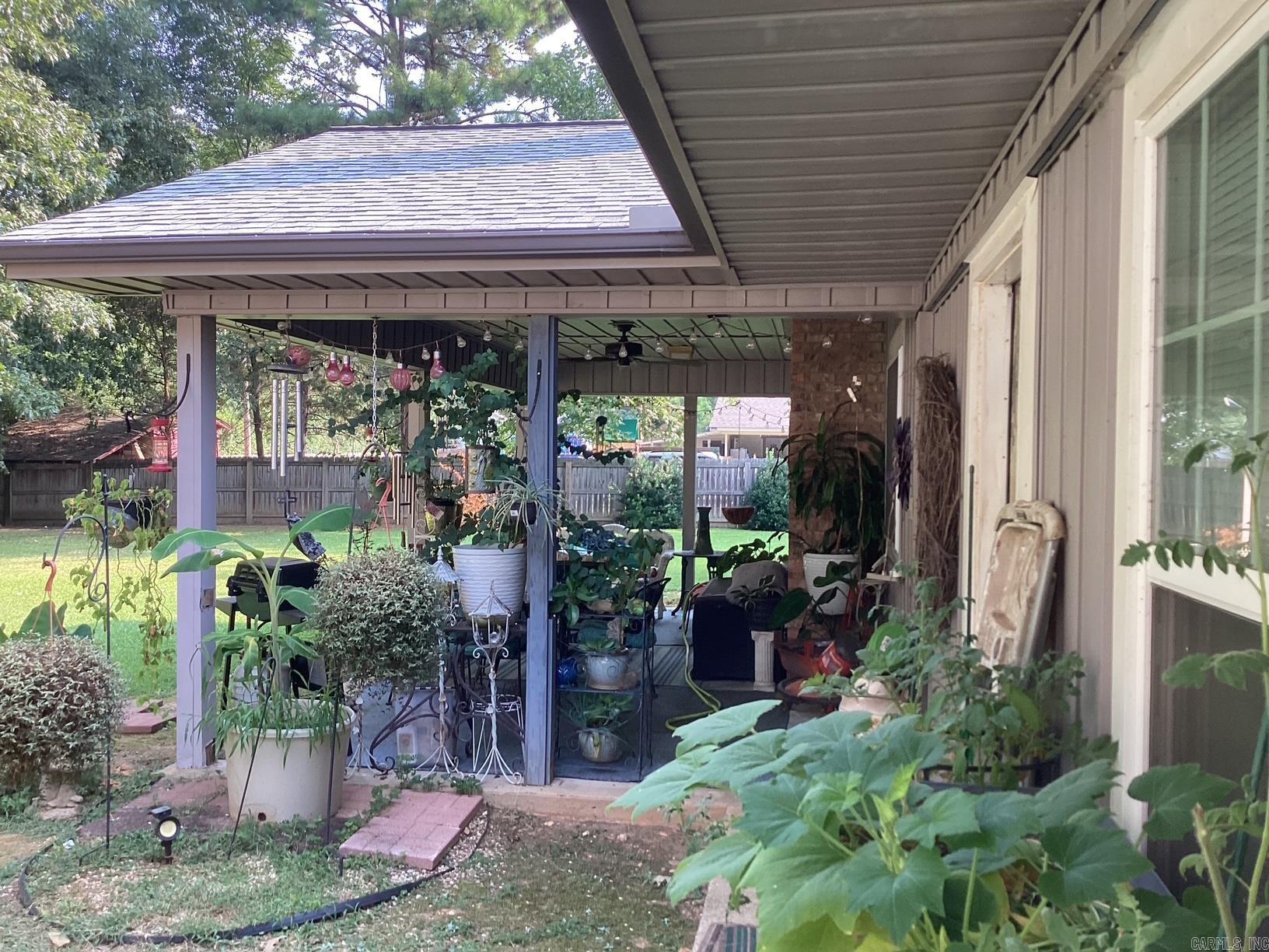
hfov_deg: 58.4
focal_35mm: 31
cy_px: 476
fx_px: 1136
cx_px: 634
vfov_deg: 45.4
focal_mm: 3.3
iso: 64
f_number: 2.4
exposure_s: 1/120
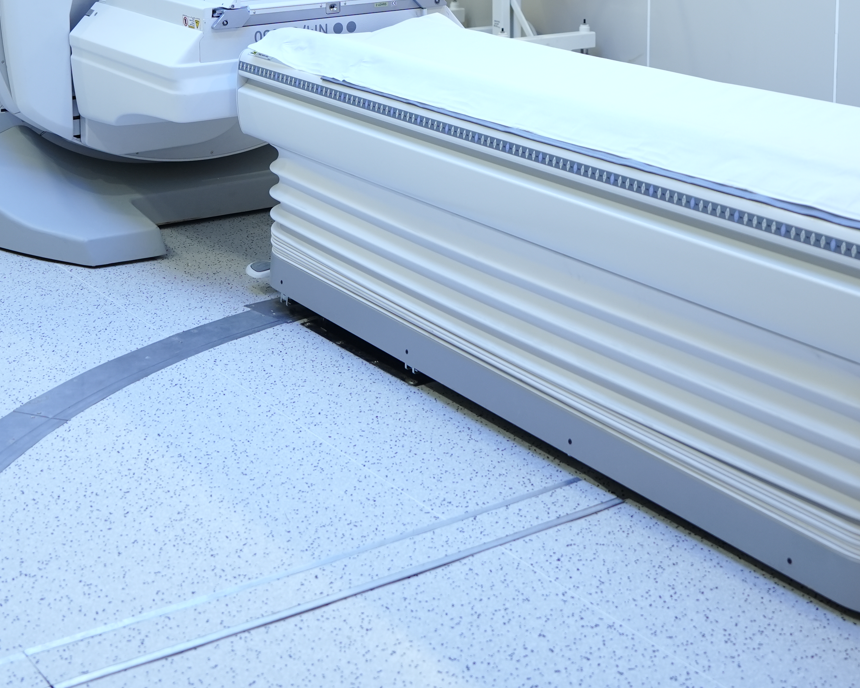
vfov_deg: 24.0
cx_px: 466
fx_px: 1527
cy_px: -35
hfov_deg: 31.4
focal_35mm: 60
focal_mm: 24
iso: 500
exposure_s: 1/100
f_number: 2.8
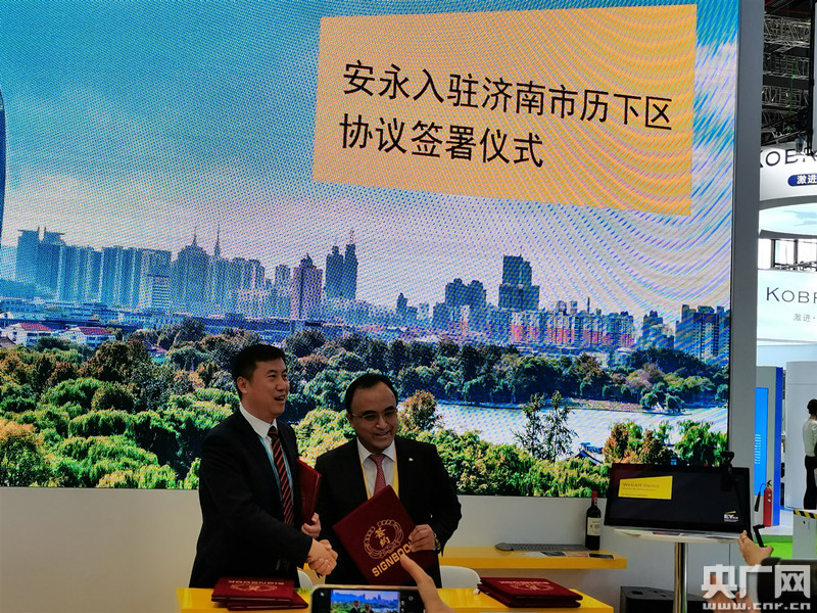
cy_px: 306
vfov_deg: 30.9
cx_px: 408
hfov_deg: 40.4
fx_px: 1109
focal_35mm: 47
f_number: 1.8
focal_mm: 5.58
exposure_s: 1/100
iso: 80
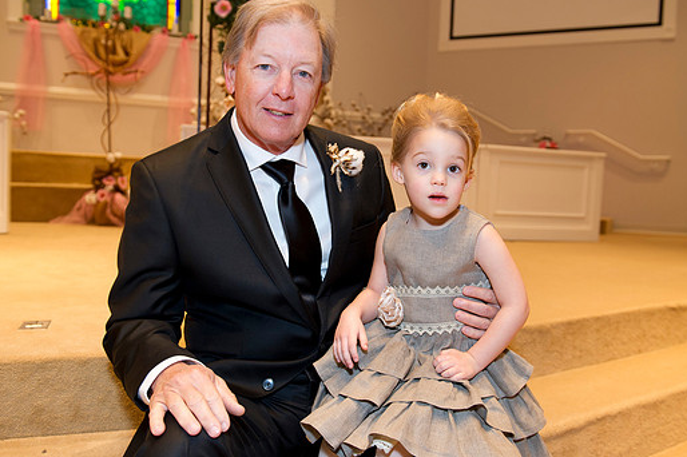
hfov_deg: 54.5
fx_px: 667
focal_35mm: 35
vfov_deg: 37.8
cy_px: 223
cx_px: 354
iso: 1250
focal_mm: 31
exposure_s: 1/125
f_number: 4
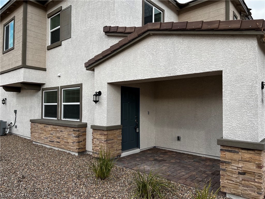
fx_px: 199
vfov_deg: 53.1
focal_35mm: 26
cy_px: 100
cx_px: 132
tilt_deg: +1.4
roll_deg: -0.6
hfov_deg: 67.3
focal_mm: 5.7
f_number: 1.5
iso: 50
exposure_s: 1/1412
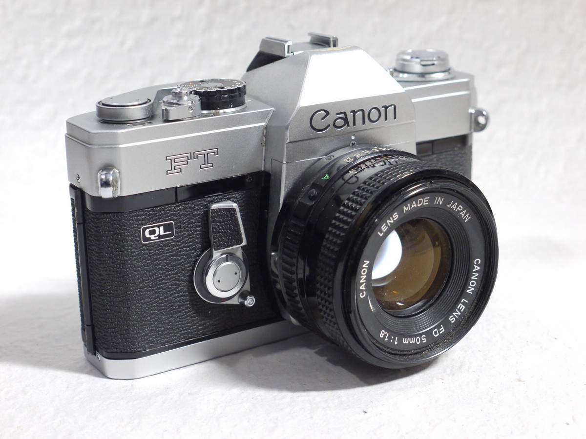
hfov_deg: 29.4
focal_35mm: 66
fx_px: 1117
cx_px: 293
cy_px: 220
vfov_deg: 22.3
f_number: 6.3
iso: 800
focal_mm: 33
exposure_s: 1/8
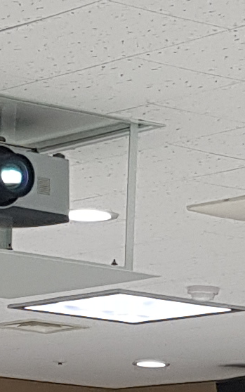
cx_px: 25
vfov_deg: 9.9
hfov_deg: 6.6
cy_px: 726
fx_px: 2125
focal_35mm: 199
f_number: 1.7
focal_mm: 4.3
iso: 100
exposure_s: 1/60
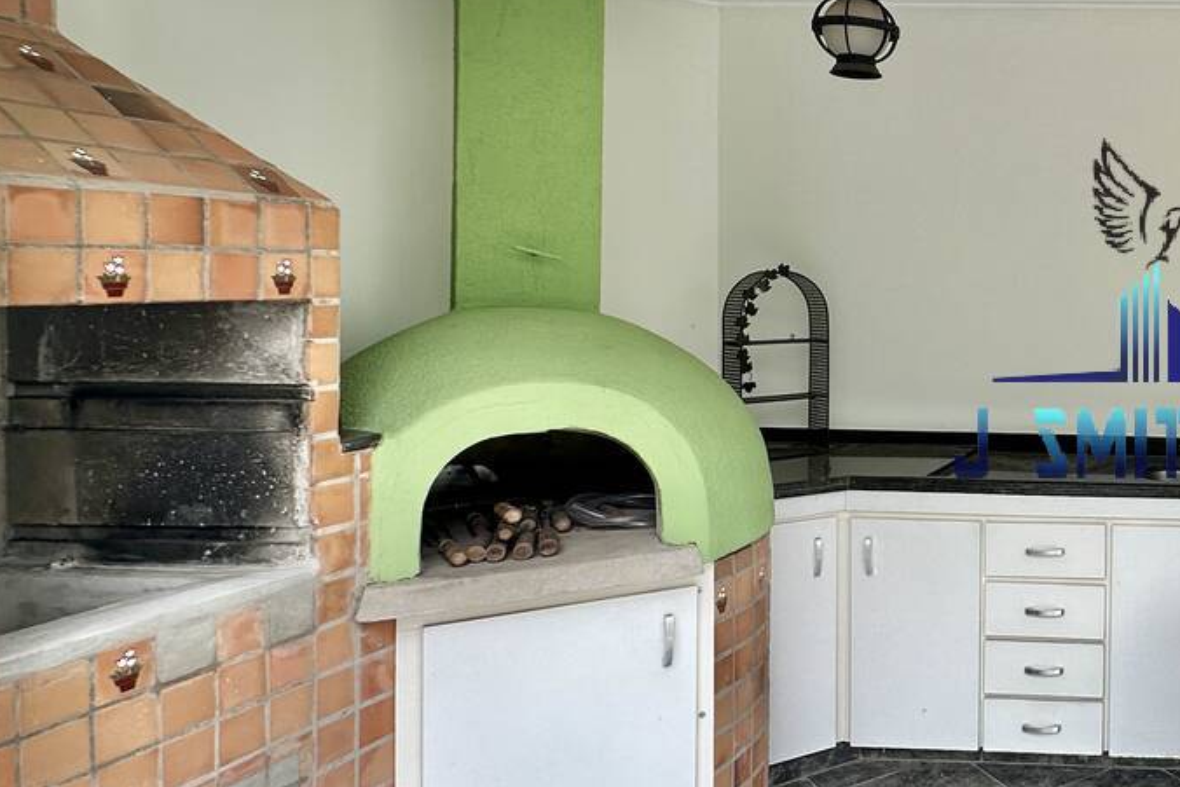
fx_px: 1016
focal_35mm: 31
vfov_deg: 42.1
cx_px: 1248
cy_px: 309
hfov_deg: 47.0
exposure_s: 1/290
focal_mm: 2.22
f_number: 2.2
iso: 40
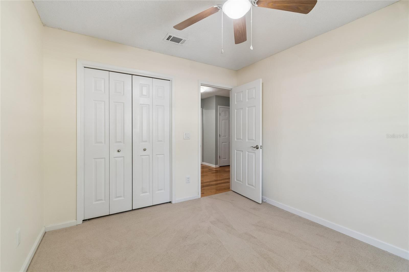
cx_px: 204
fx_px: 170
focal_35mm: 15
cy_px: 136
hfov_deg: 100.4
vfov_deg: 77.3
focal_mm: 10
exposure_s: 1/4
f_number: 7.1
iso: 400
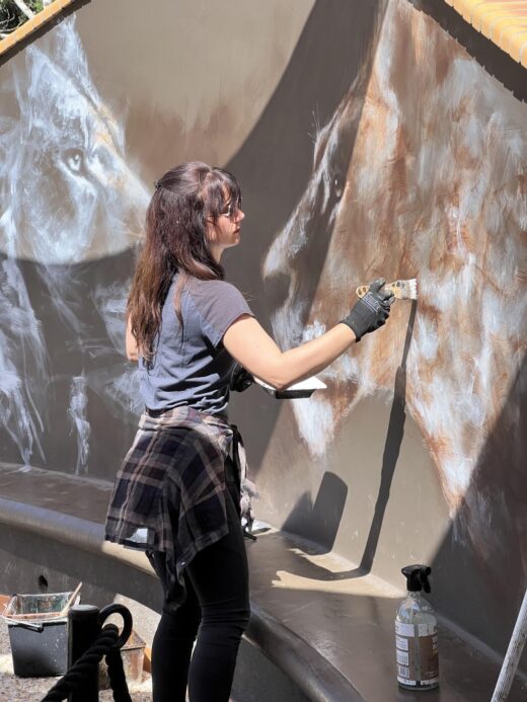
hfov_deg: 19.1
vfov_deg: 25.3
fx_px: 1563
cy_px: 351
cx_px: 264
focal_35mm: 77
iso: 32
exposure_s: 1/194
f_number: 2.8
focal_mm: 9
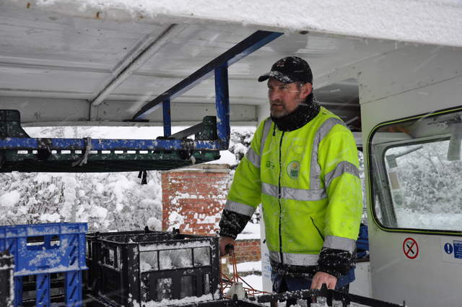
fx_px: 577
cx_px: 231
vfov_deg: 29.8
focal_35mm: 45
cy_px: 154
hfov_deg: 43.7
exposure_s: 1/125
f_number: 5.6
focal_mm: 30
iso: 640
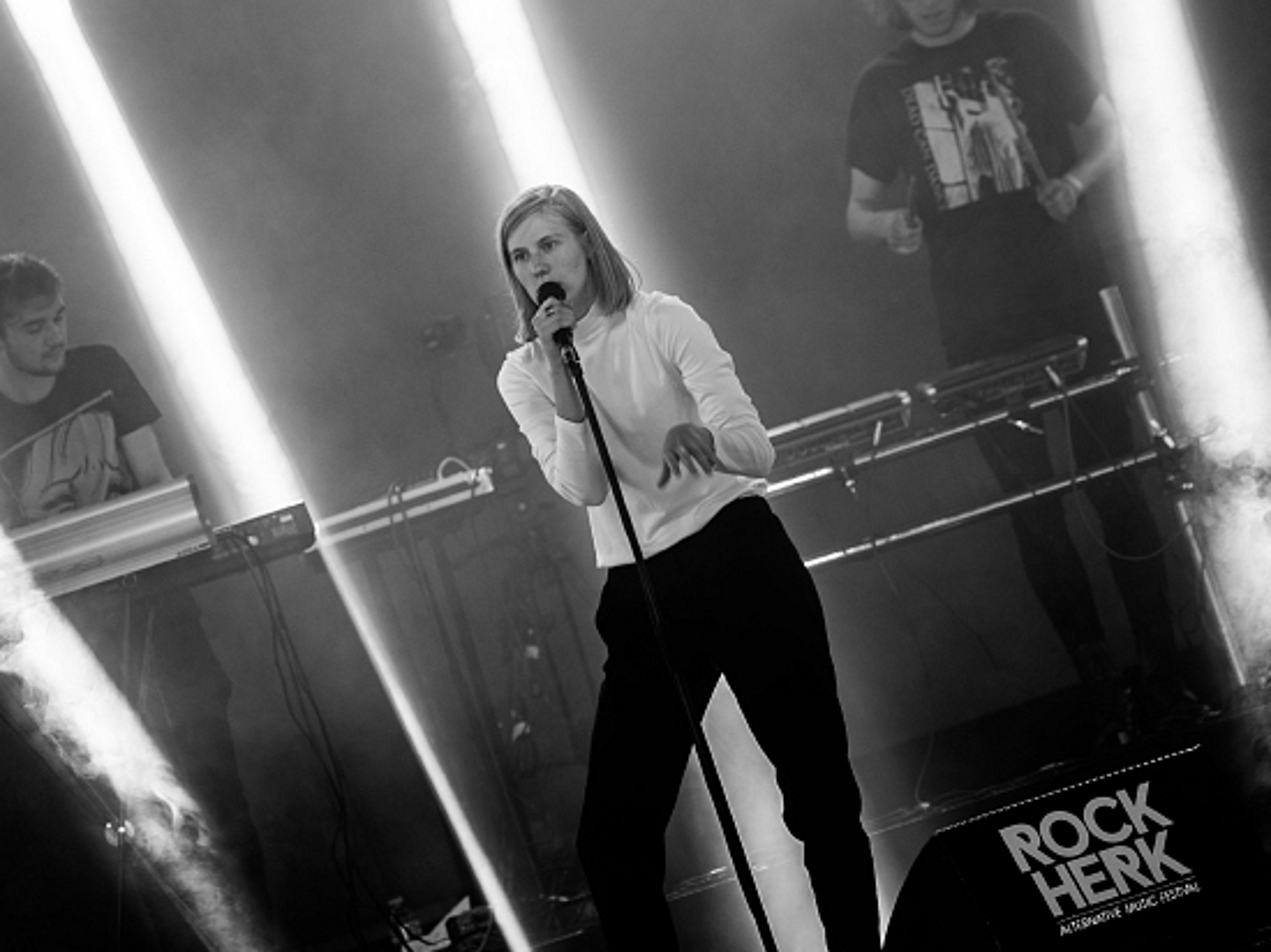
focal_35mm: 331
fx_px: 12134
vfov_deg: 4.5
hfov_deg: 6.0
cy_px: 411
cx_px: 575
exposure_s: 1/100
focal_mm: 175
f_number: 2.8
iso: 320
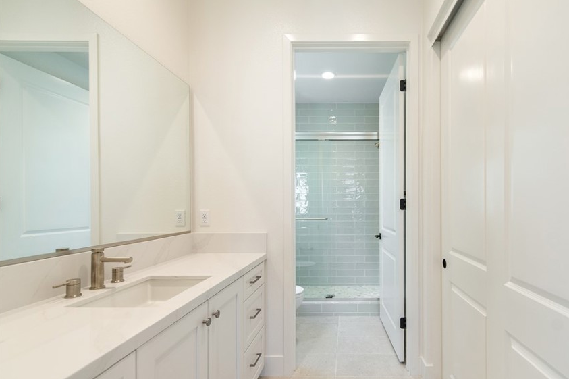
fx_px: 269
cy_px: 204
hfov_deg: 92.0
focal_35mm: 17
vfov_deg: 70.3
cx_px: 343
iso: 400
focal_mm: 14
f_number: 3.5
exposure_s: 1/250
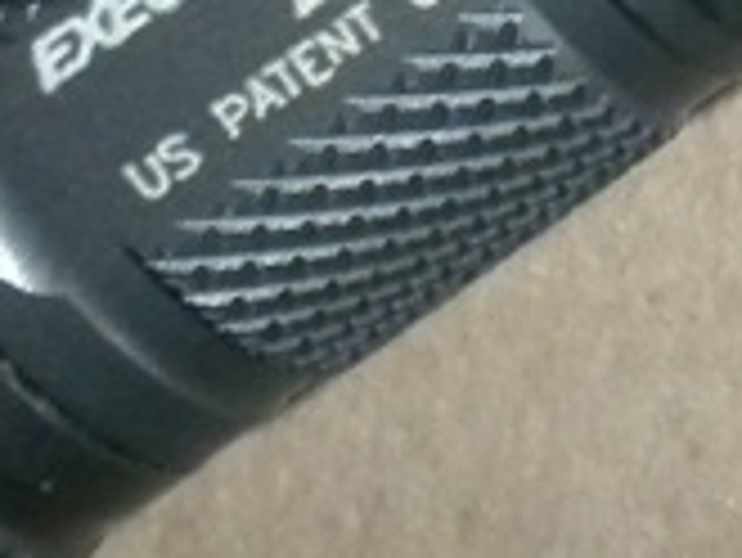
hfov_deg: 8.4
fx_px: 4934
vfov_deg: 6.2
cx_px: 1111
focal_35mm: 230
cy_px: -765
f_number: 10
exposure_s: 1/30
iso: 400
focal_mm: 6.6
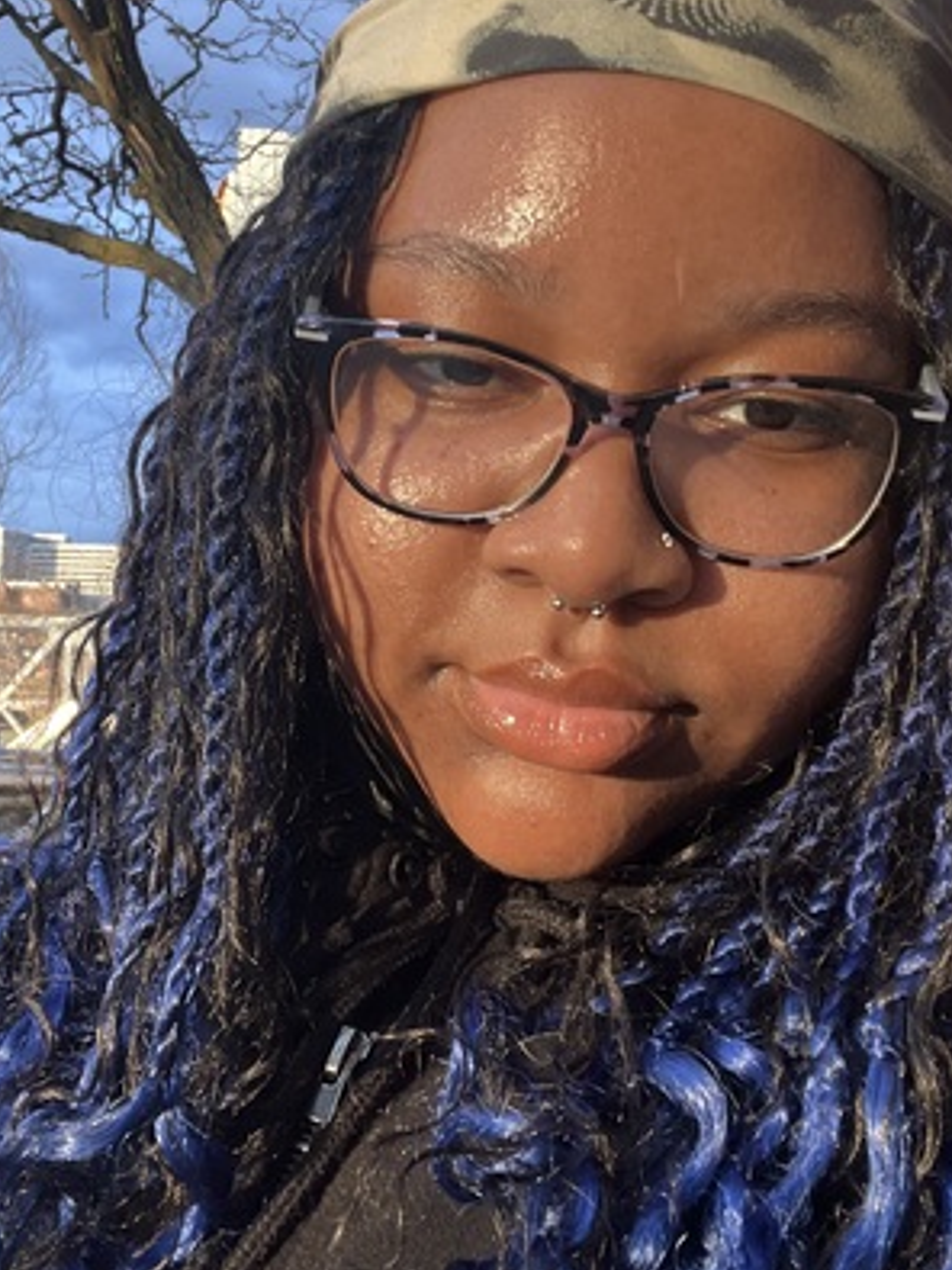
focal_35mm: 38
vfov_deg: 48.8
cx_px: 526
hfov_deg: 37.7
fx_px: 1394
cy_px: 543
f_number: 2.2
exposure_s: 1/121
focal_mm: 2.71
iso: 80
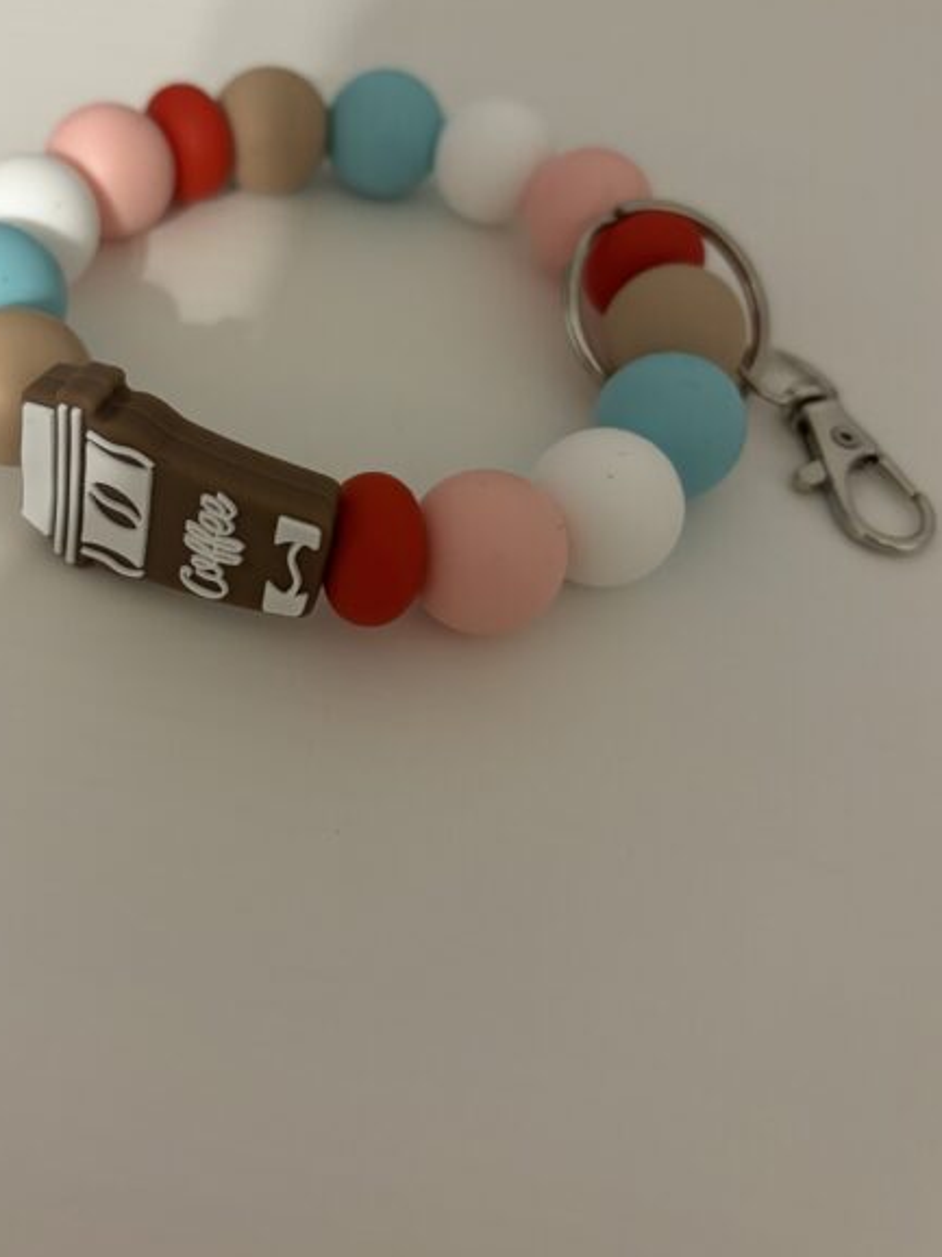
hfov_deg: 39.2
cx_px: 313
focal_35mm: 36
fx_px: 1307
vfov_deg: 51.1
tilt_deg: -48.4
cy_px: 513
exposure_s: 1/60
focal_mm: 5.96
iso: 400
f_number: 1.6
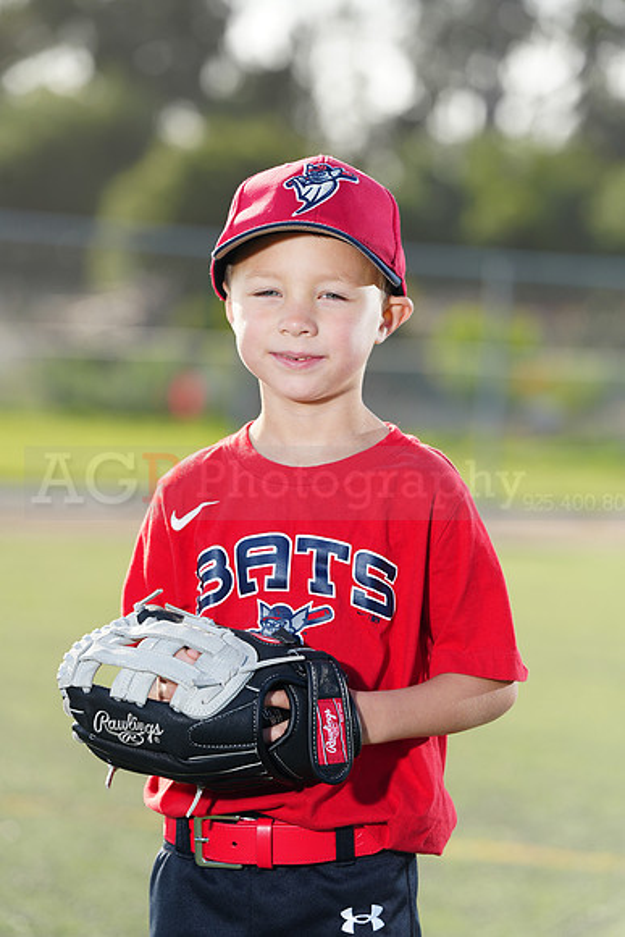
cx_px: 312
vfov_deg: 13.0
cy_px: 468
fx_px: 4112
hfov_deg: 8.7
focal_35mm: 158
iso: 100
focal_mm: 158
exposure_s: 1/250
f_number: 5
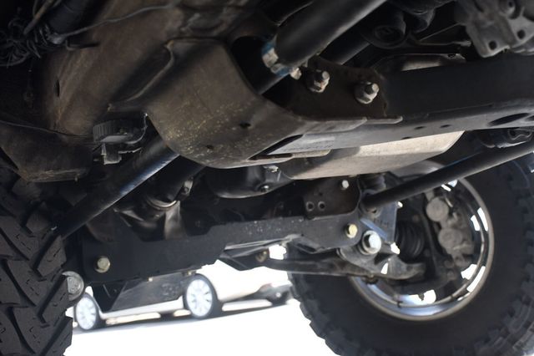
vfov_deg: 26.5
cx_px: 267
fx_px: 756
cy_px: 178
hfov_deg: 38.9
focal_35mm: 51
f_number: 4.2
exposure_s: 1/250
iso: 560
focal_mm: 34
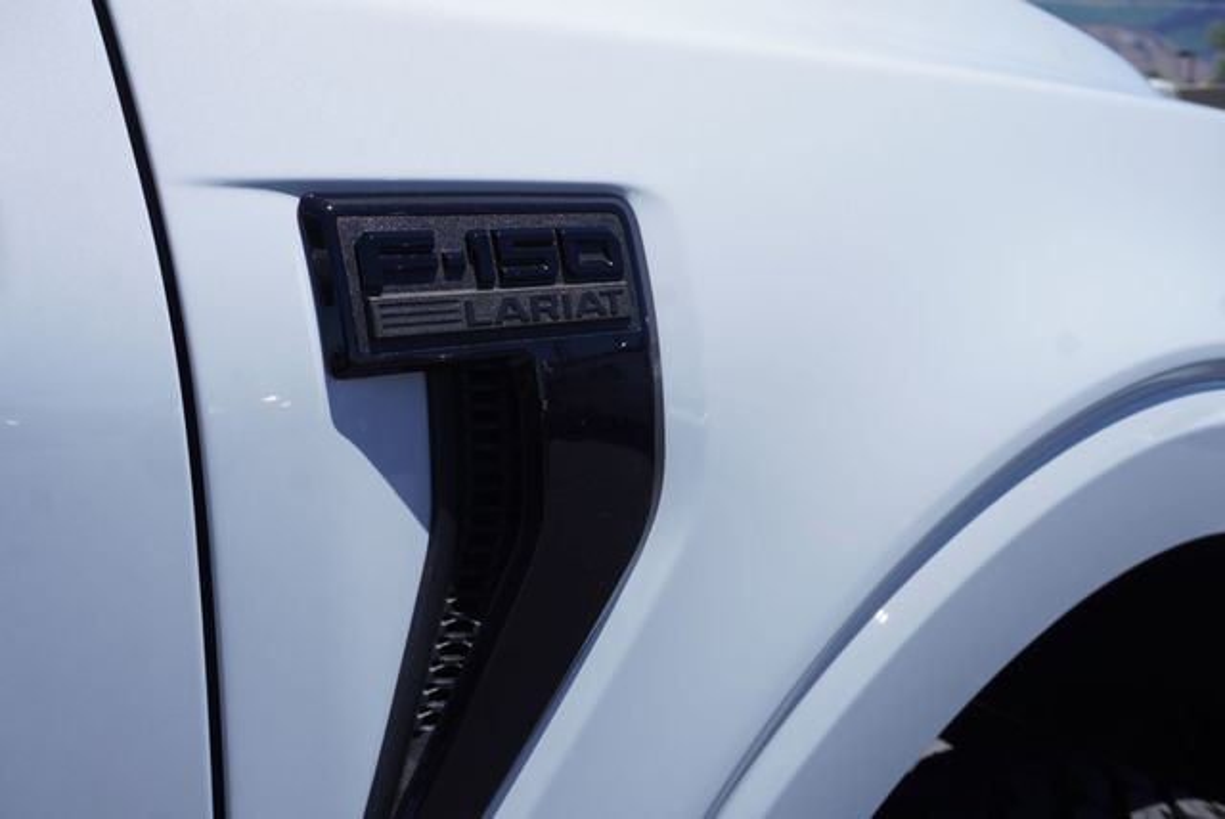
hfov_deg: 55.1
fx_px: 1175
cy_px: 410
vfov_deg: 38.4
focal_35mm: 34
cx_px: 612
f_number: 8
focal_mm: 23
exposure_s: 1/250
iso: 100
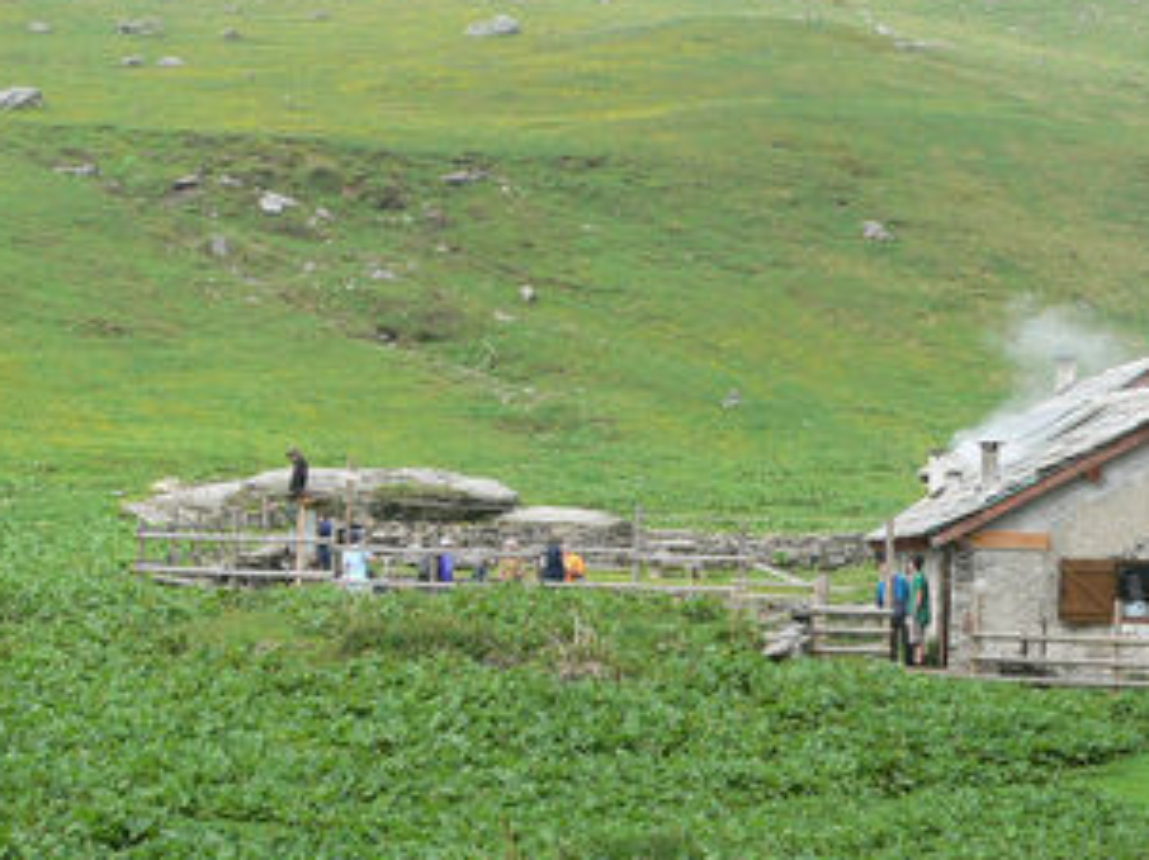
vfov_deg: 14.6
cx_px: 750
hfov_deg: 19.4
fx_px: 3350
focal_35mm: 101
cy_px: 474
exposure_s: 1/200
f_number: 5.6
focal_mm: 10.2
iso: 80
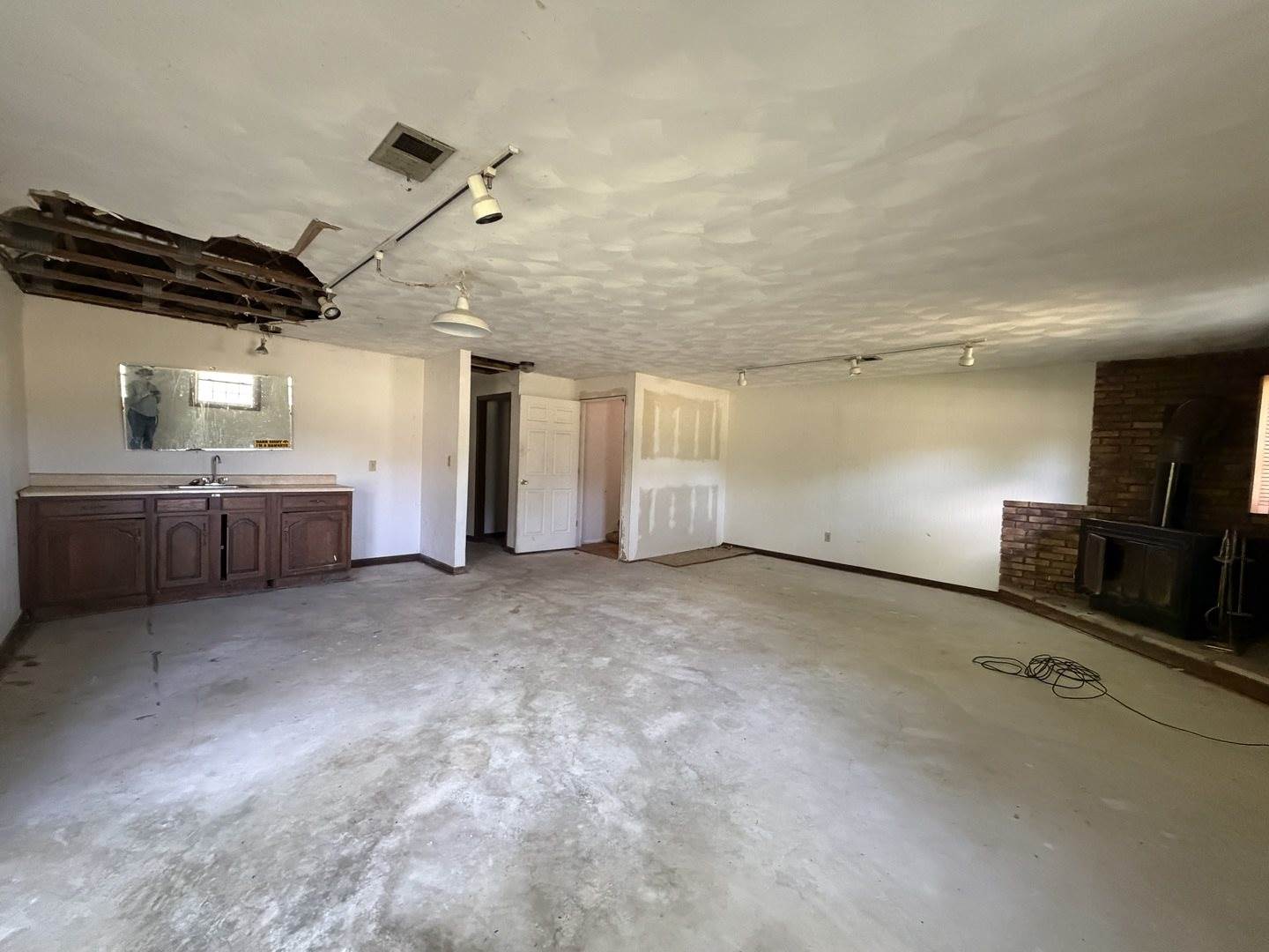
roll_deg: -3.1
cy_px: 476
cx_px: 634
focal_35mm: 14
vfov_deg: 85.7
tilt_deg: -1.7
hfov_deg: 102.1
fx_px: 513
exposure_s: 1/60
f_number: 2.2
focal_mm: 2.22
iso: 800
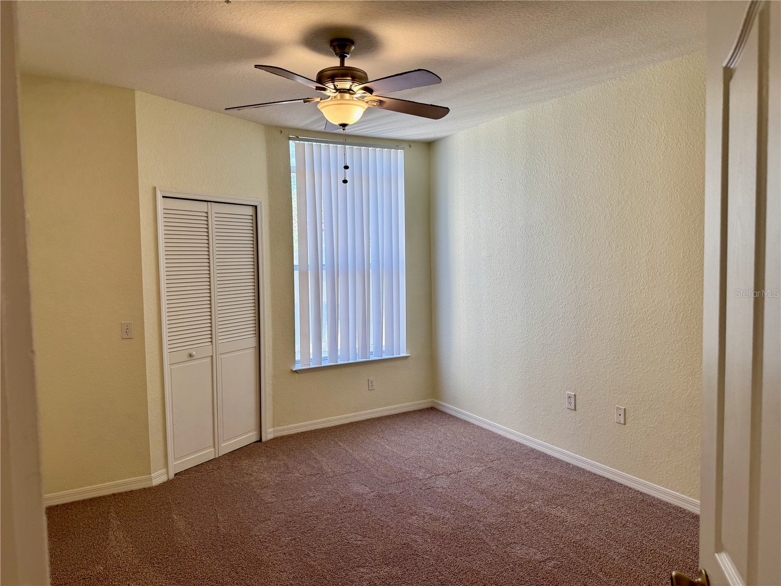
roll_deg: +1.2
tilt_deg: -4.9
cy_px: 293
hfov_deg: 71.6
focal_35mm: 24
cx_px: 390
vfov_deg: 56.8
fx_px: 541
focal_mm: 6.76
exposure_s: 1/120
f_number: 1.78
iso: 64
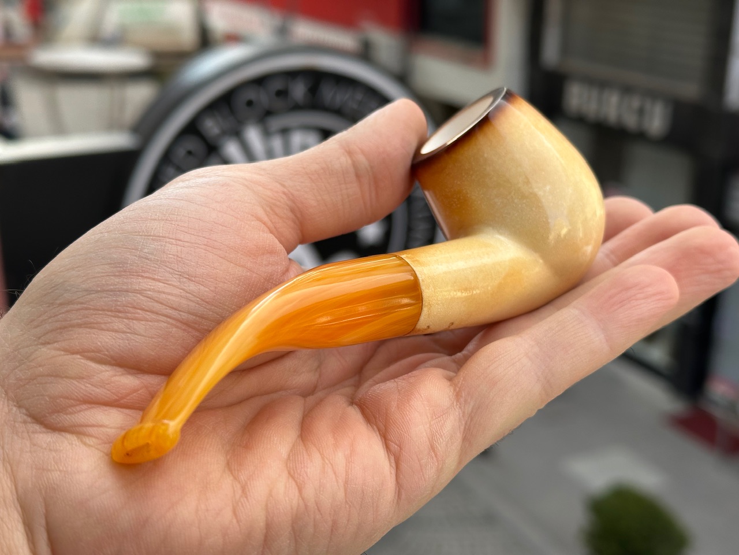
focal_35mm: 48
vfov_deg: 30.3
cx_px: 370
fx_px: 1025
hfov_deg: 39.7
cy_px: 278
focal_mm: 6.86
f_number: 1.78
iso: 64
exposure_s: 1/646
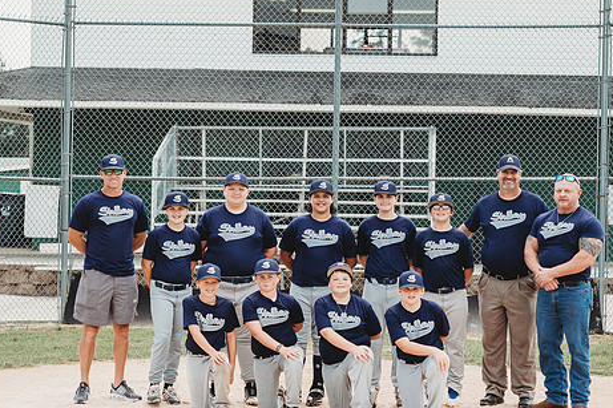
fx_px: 1821
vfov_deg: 12.8
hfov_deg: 19.1
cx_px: 327
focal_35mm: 107
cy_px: 197
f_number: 4.5
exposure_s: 1/500
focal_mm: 85
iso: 100
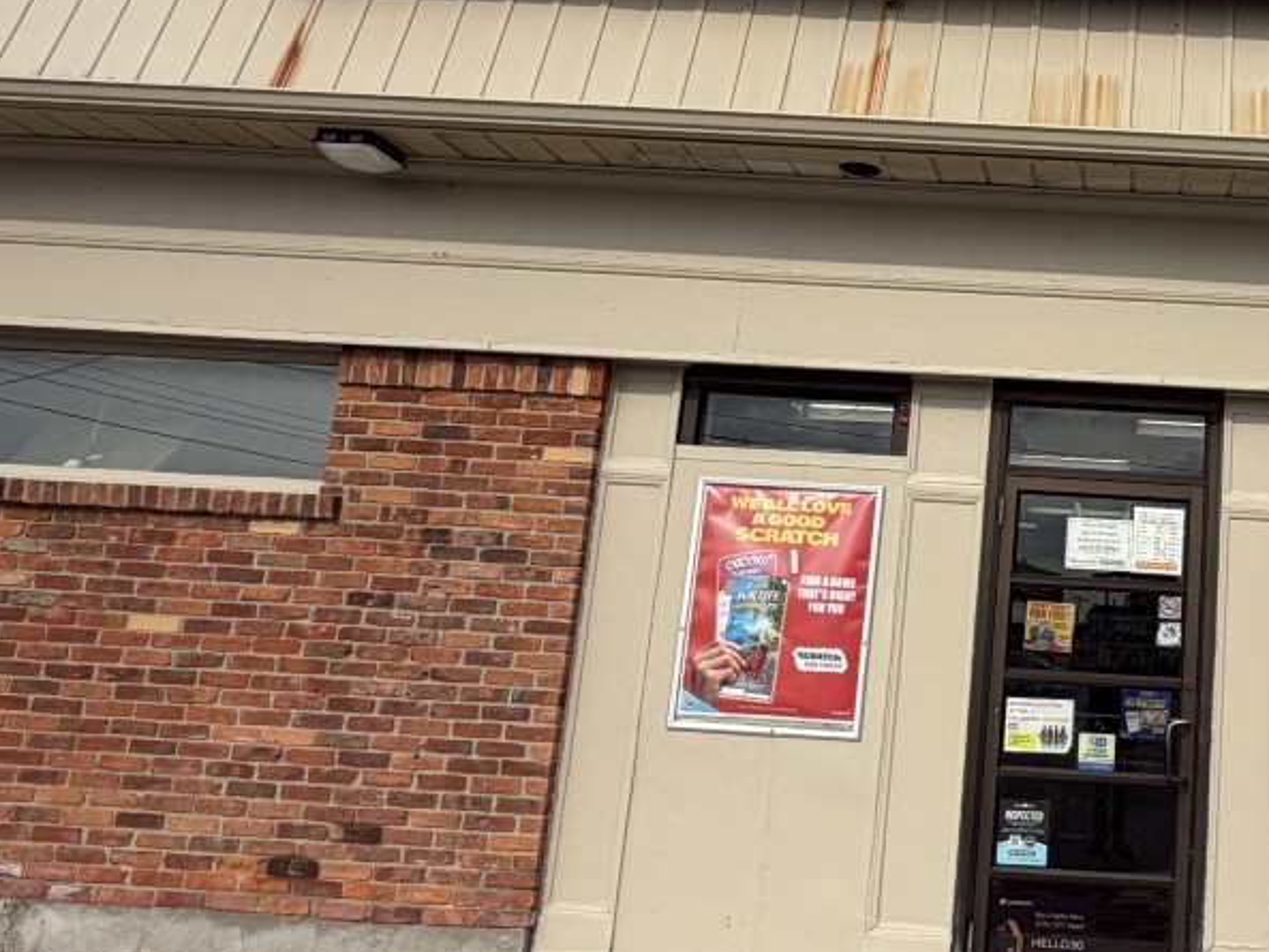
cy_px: 426
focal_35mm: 34
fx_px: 1247
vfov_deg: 41.8
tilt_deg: +10.2
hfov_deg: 48.6
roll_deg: -3.8
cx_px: 1130
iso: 20
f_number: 2.2
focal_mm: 2.22
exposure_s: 1/853
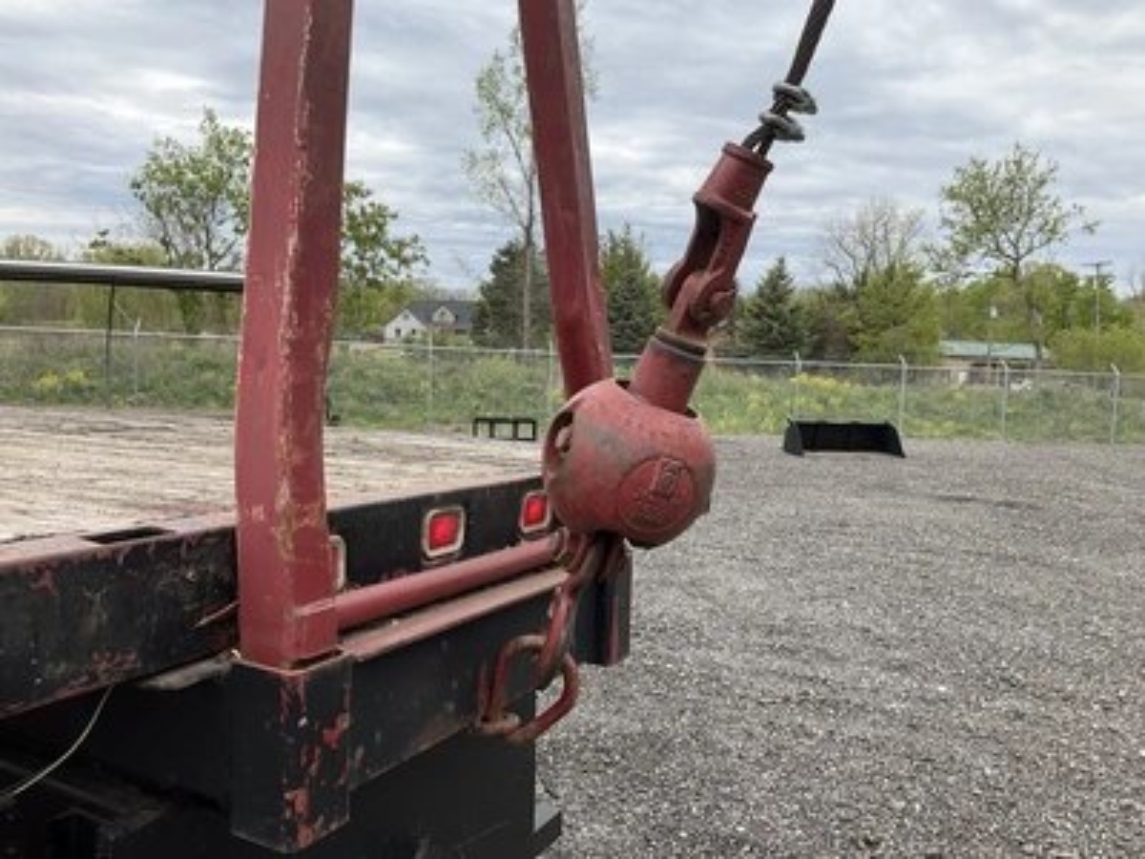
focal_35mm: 29
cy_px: 430
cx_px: 572
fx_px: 959
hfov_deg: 61.7
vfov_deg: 48.2
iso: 25
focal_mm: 3
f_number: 1.8
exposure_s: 1/739
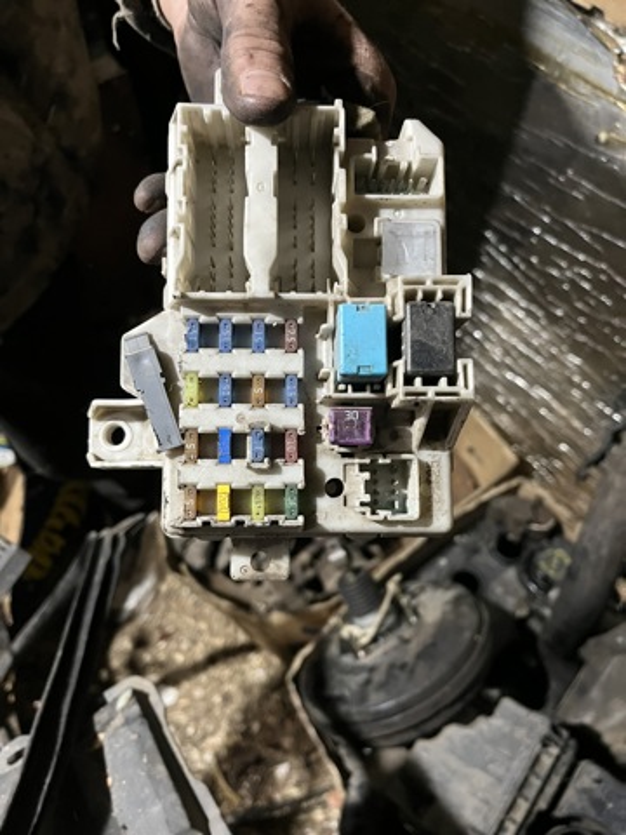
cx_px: 313
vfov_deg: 67.3
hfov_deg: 53.1
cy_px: 418
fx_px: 627
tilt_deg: -54.7
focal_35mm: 26
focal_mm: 5.1
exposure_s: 1/33
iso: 500
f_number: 1.6
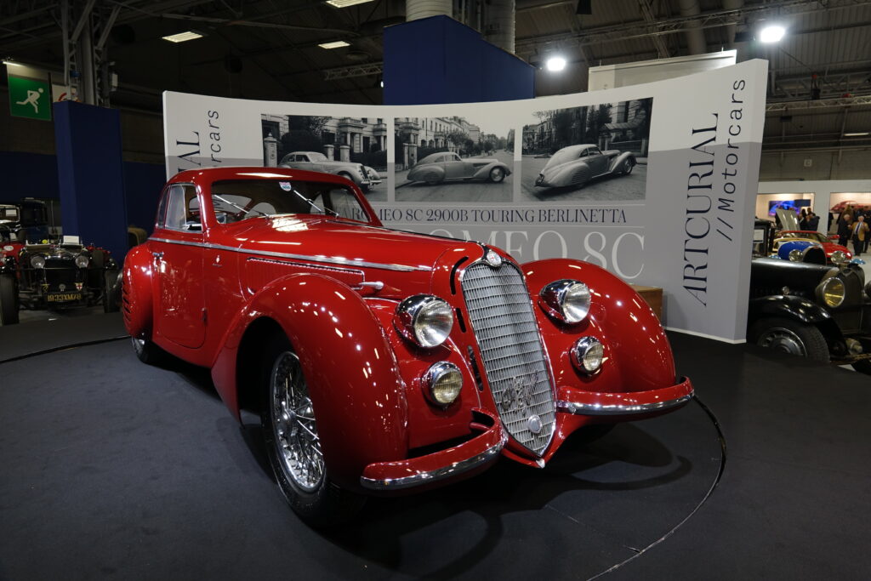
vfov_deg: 53.1
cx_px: 436
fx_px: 581
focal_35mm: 24
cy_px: 290
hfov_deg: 73.7
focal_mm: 8.8
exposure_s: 1/40
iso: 100
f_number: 2.4
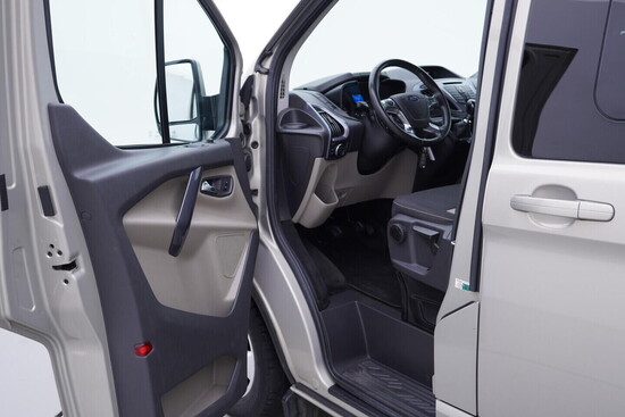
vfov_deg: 36.9
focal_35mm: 36
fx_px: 625
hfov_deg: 53.1
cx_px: 312
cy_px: 208
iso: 125
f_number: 3.2
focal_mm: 24
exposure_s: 1/50
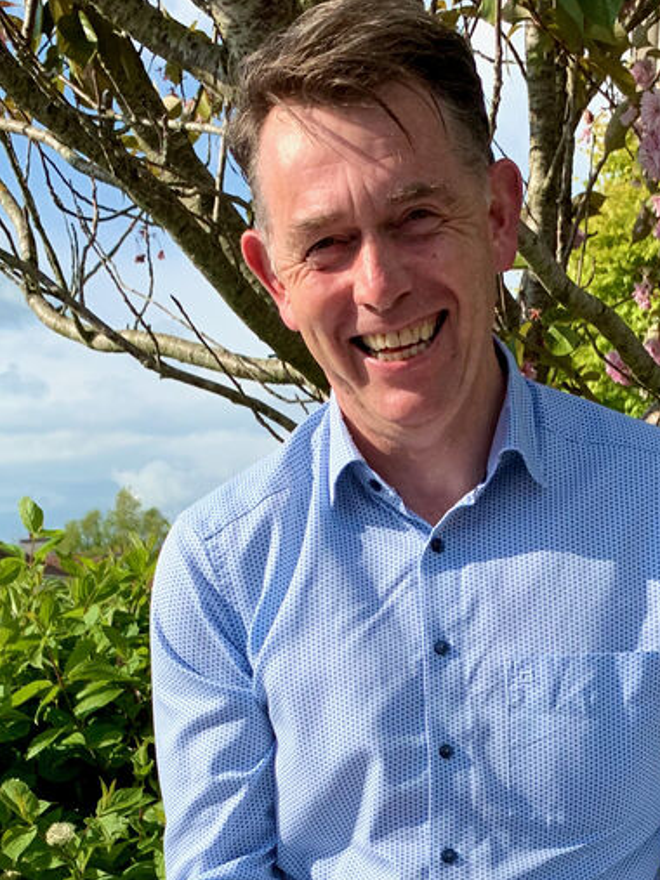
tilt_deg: -6.4
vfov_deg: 44.6
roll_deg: -0.5
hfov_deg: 34.9
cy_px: 635
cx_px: 424
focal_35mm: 41
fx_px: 1043
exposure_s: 1/1880
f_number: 1.8
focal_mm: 4.25
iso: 25
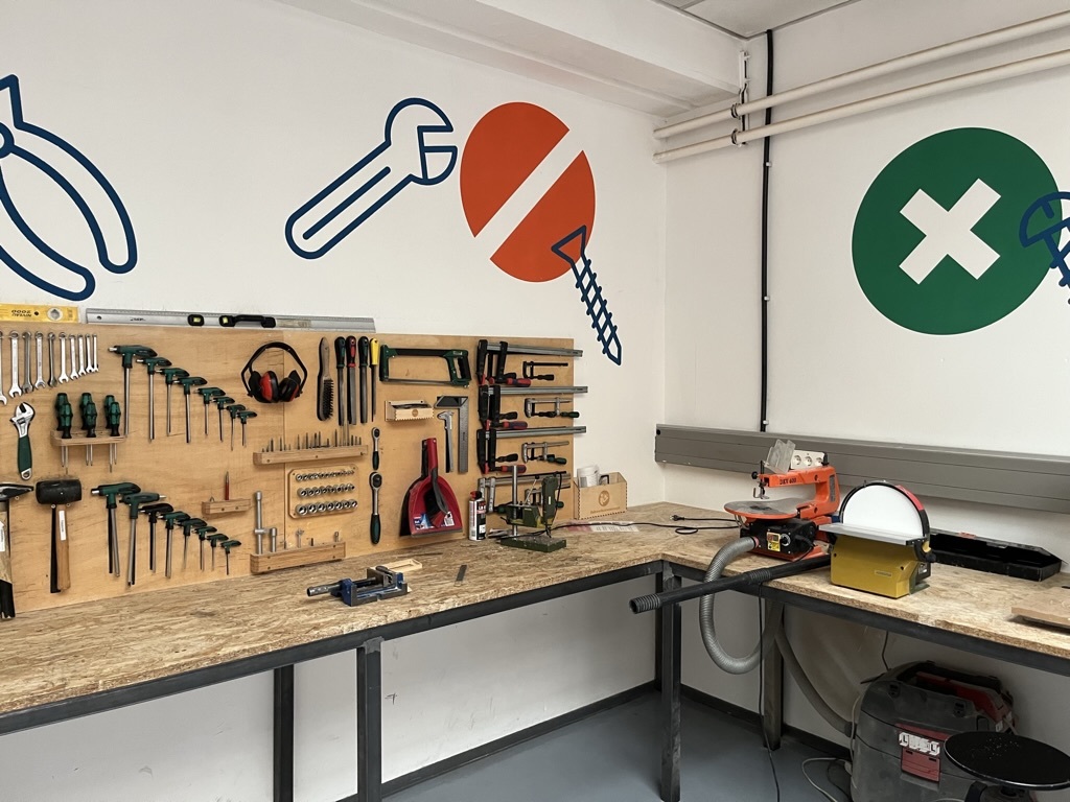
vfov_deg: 53.1
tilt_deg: -2.0
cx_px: 535
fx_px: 804
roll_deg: +0.7
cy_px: 401
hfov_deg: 67.3
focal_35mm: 26
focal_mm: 5.1
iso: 200
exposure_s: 1/60
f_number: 1.6
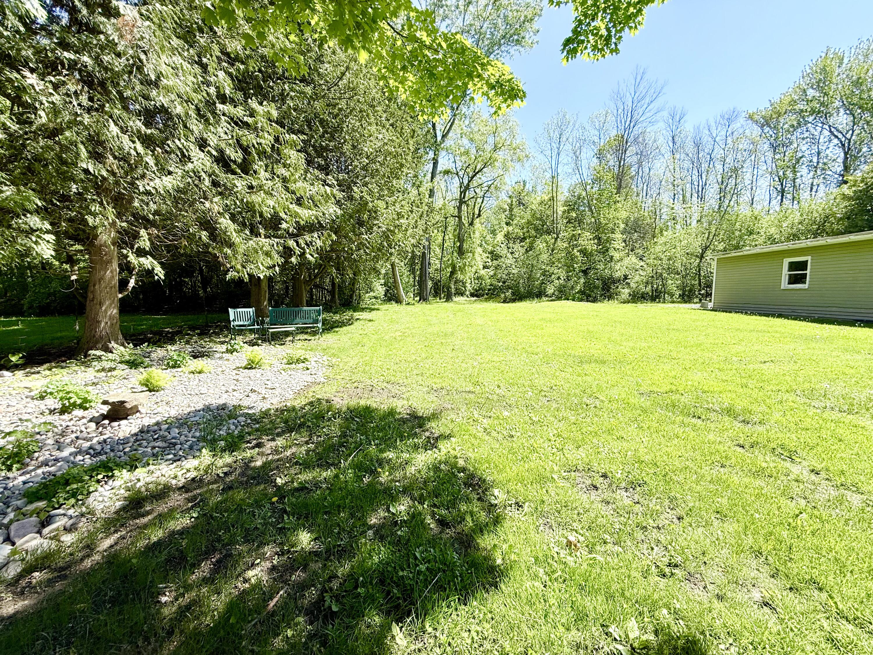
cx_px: 436
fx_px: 353
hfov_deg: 102.1
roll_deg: +0.8
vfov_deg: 85.7
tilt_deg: -3.0
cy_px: 328
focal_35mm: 14
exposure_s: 1/799
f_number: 2.2
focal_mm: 2.22
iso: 50
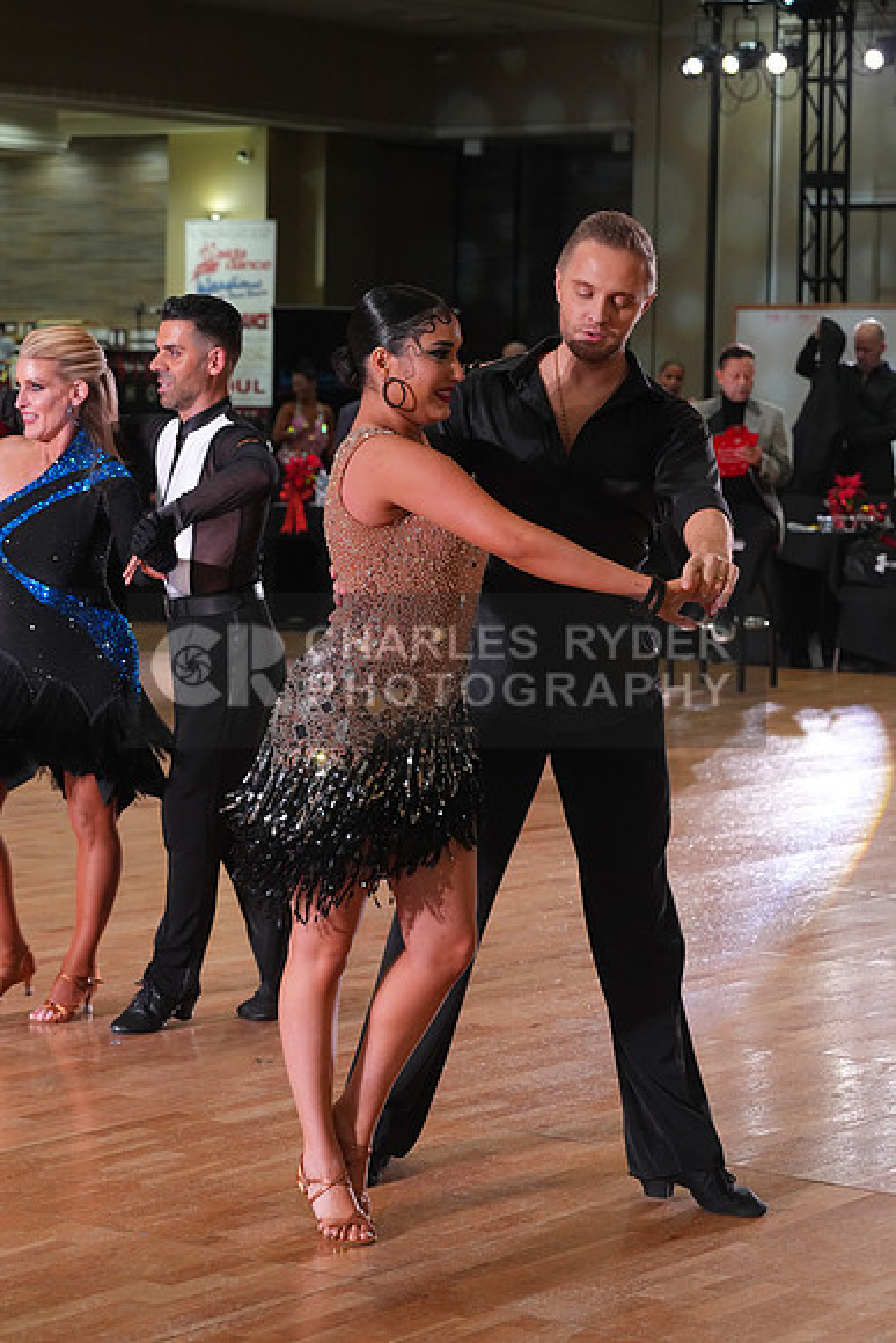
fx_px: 3395
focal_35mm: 91
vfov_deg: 22.4
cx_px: 448
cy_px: 672
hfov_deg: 15.0
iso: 3200
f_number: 6.3
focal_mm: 91
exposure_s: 1/200
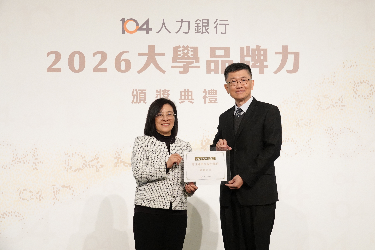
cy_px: 116
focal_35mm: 87
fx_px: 906
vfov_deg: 15.7
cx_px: 201
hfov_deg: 23.4
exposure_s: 1/100
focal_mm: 29.69
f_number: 3.5
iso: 2000
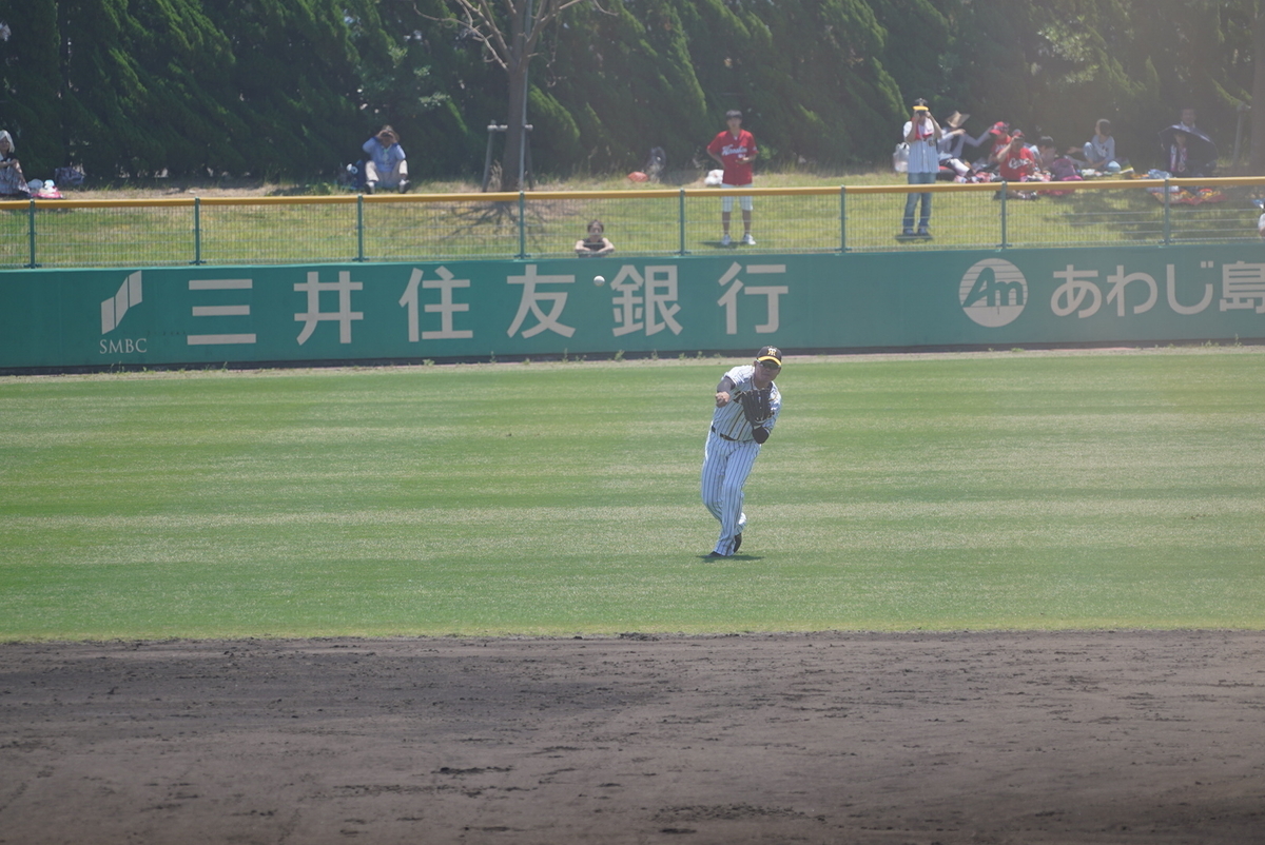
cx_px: 632
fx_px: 10549
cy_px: 422
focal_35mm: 300
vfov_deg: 4.6
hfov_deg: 6.9
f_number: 4
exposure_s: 1/800
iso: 100
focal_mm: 200
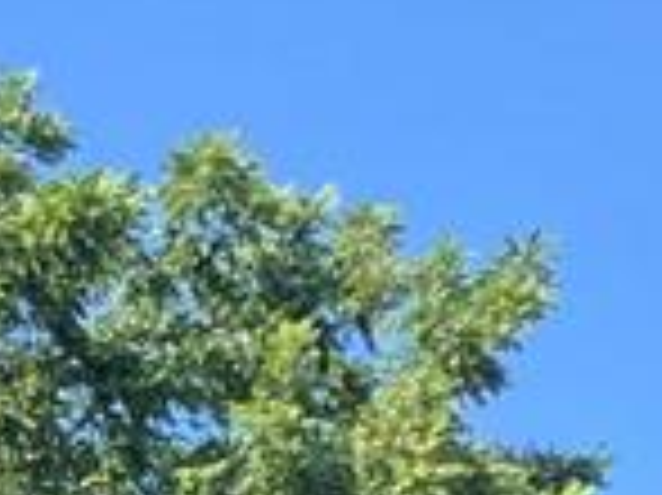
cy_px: 1264
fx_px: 3726
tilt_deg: +11.8
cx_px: -1333
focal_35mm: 195
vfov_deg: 7.1
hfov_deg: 8.5
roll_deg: -1.0
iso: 32
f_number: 1.8
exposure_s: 1/444
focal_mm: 3.99
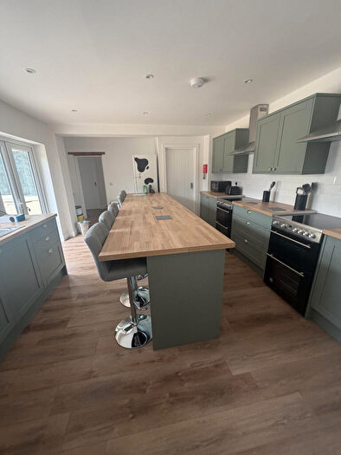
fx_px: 184
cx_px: 170
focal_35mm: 14
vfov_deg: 102.1
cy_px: 228
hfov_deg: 85.7
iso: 160
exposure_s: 1/121
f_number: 2.2
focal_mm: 2.22
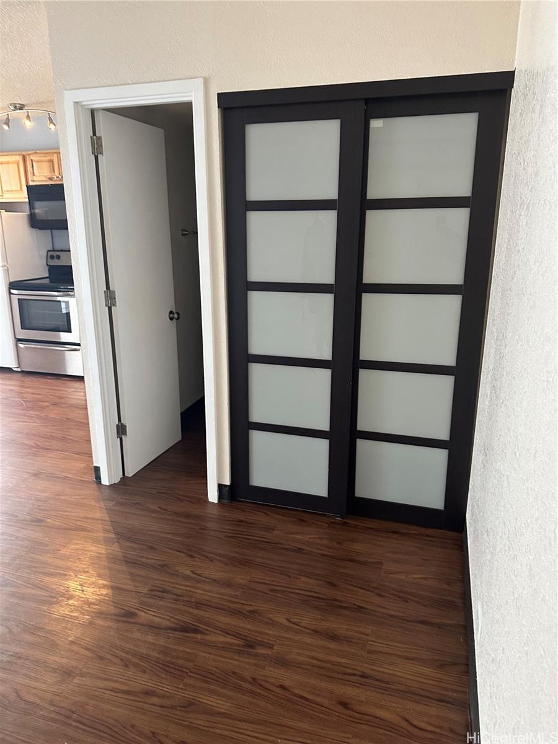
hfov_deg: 56.8
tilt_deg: -11.0
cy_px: 372
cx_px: 279
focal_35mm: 24
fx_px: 516
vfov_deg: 71.6
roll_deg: -2.2
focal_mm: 6.86
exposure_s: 1/60
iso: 320
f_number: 1.78
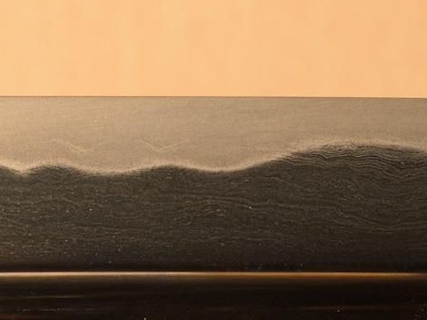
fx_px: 3526
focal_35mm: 286
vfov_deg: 5.2
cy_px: 154
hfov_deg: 6.9
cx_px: 52
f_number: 11
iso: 400
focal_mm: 66
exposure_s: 1/2
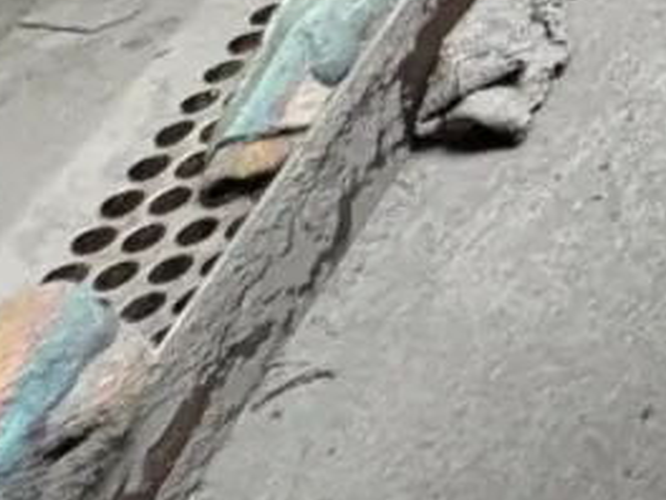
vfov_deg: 12.1
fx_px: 1962
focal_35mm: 102
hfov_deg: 12.9
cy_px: -626
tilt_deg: -24.3
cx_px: 1738
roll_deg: -1.2
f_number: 2.2
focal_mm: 2.22
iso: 250
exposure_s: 1/50
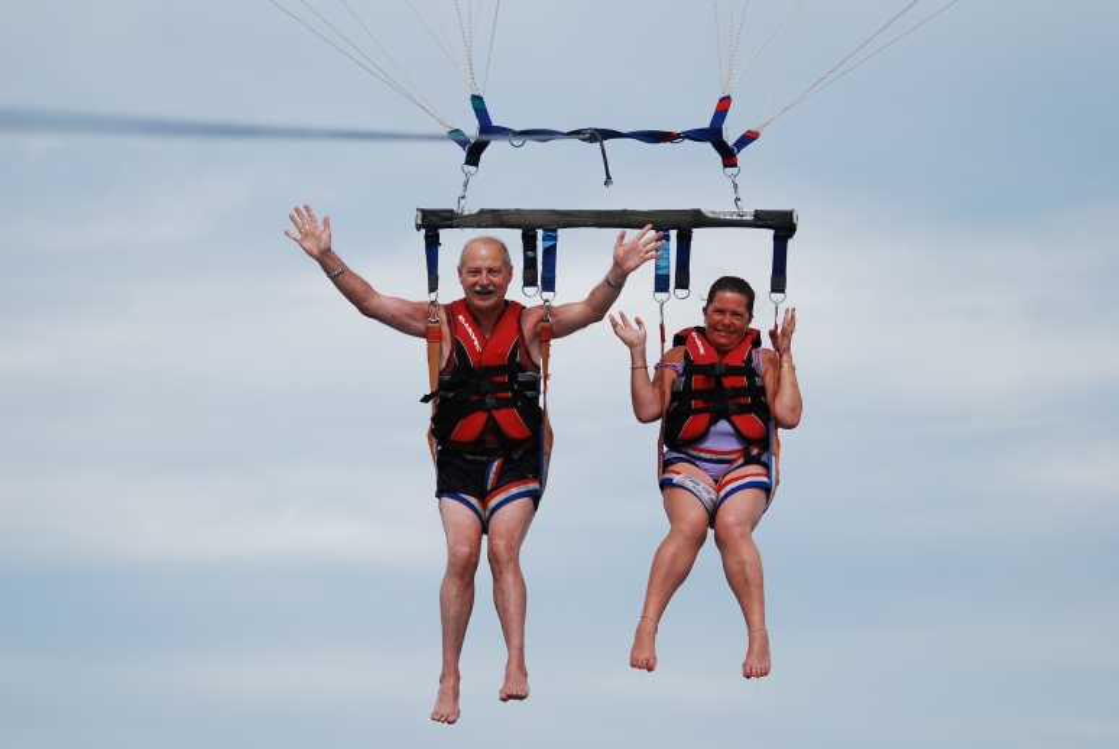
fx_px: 7002
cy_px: 374
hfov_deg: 9.1
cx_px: 560
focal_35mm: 225
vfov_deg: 6.1
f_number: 4.8
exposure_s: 1/1000
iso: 140
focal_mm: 150
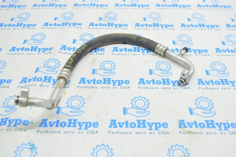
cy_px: 78
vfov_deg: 36.8
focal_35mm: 36
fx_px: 236
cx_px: 118
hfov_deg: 53.2
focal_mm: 24
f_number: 5.6
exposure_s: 1/15
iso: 400
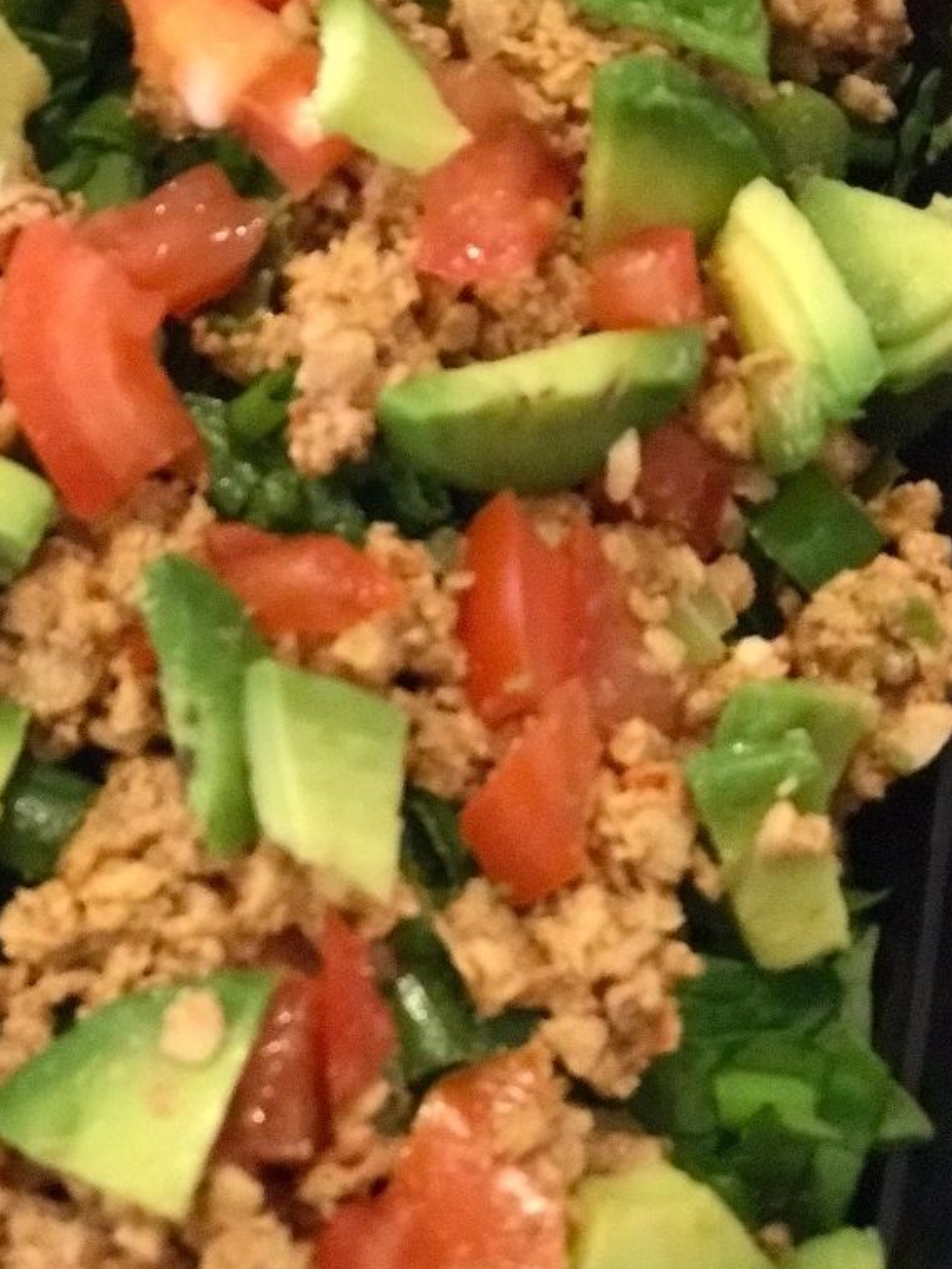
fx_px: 2822
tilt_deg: -75.9
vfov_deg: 25.3
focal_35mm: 77
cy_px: 660
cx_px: 335
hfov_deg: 19.1
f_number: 2.8
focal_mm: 6.6
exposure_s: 1/60
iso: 1250
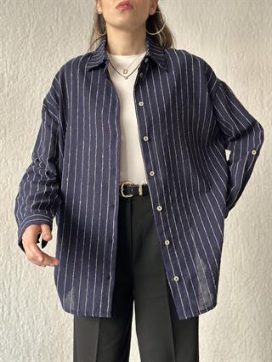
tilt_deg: -0.4
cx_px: 136
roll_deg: +0.1
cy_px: 181
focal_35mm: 48
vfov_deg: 39.6
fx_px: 502
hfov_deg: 30.3
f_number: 1.78
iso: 200
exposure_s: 1/60
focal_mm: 6.86
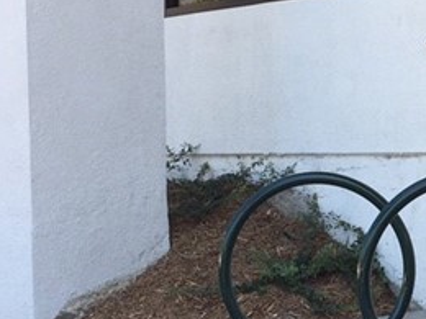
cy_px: 226
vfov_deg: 13.0
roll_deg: -1.6
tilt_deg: -2.0
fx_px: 1403
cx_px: 416
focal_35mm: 114
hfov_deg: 16.9
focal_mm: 4.15
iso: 32
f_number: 2.2
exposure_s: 1/244
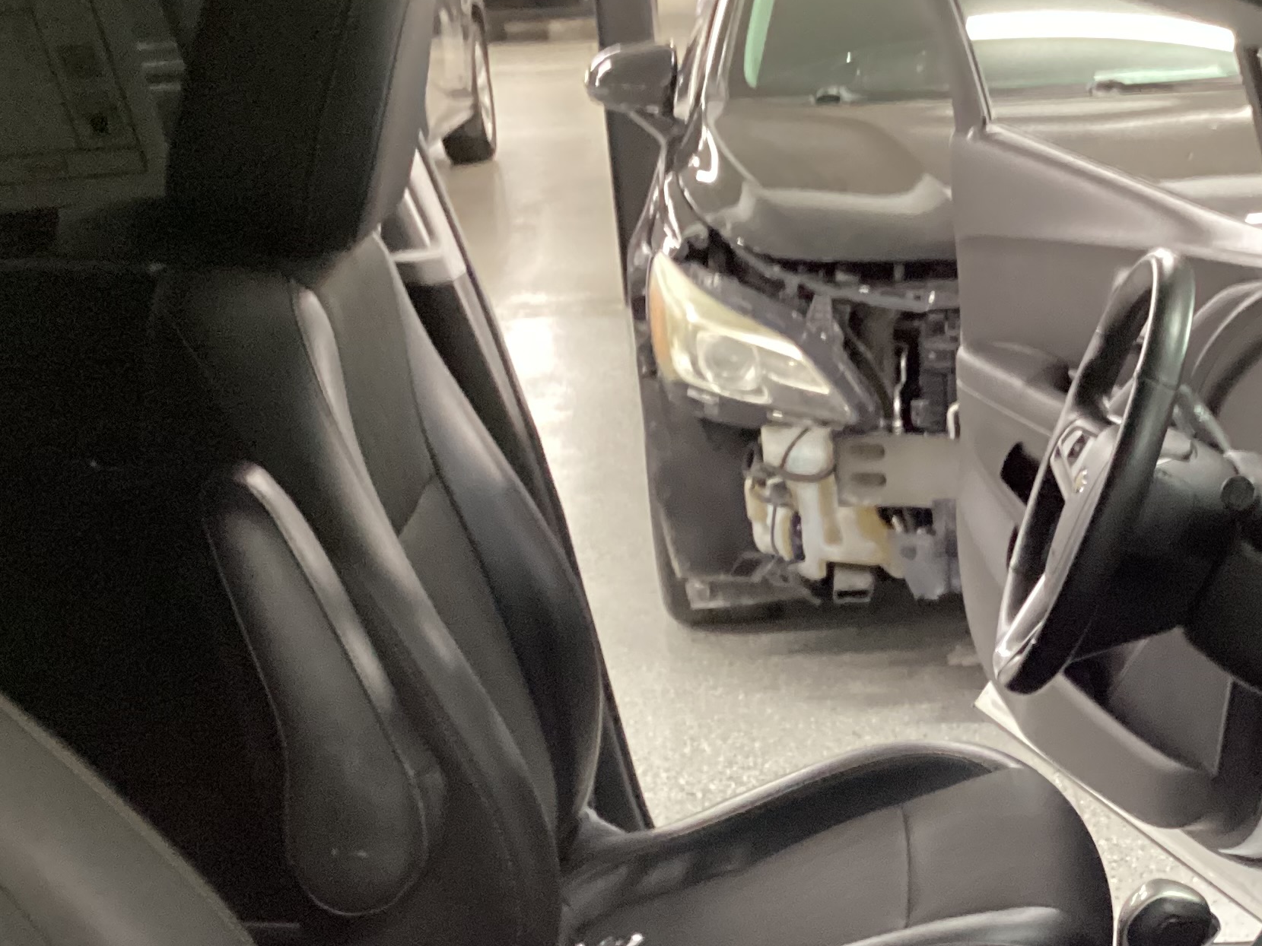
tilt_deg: -26.5
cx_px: 998
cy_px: 873
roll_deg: +2.9
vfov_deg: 23.3
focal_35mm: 61
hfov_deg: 30.9
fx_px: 2224
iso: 640
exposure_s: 1/30
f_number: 2.4
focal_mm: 3.3
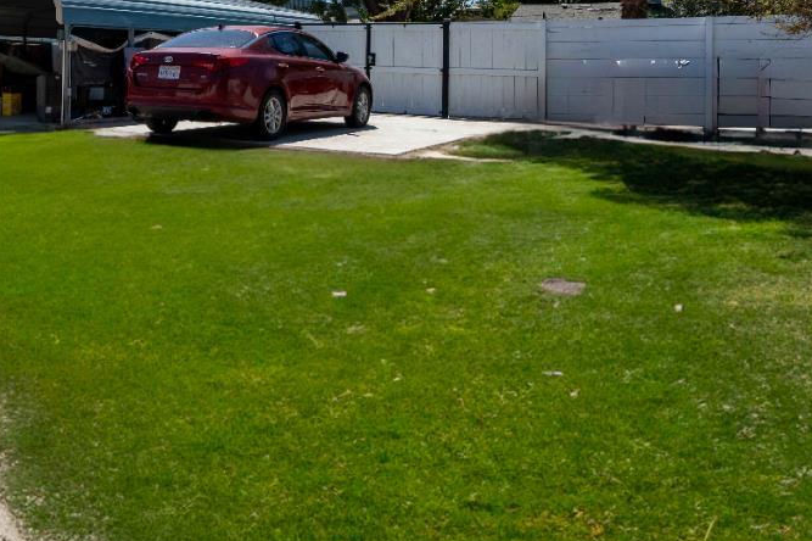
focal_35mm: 36
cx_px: 111
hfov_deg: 48.6
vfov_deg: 35.1
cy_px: 72
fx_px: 812
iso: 400
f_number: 8
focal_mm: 16
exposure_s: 1/5000
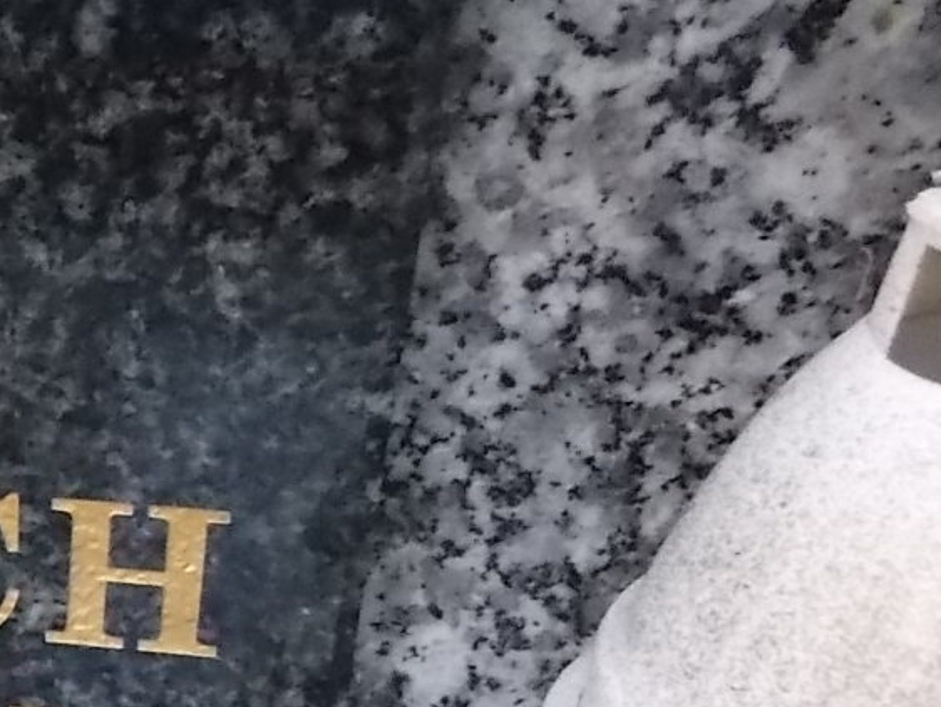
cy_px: 737
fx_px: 2012
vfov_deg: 19.2
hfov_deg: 22.6
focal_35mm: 74
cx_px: -377
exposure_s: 1/250
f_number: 3.2
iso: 400
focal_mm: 4.6
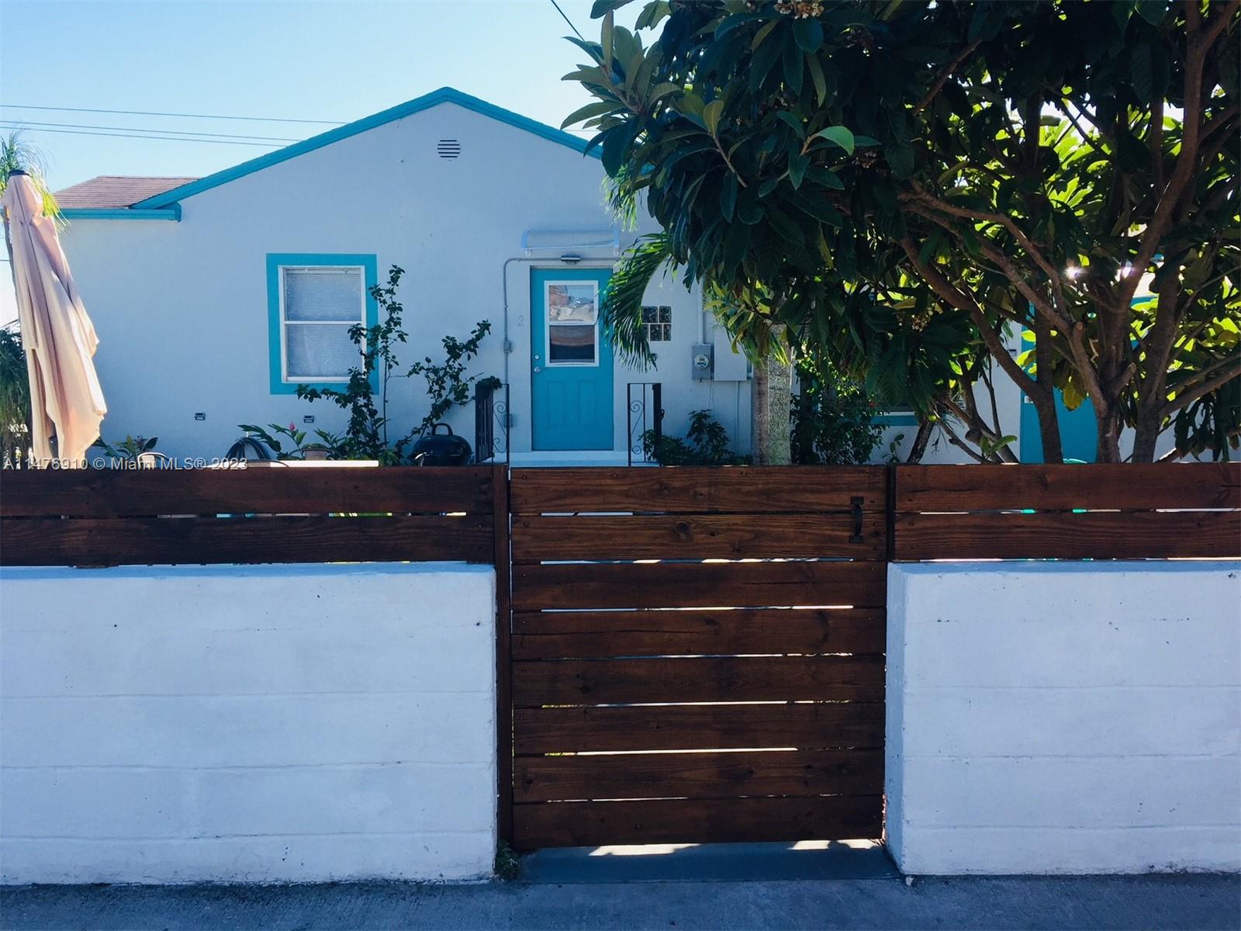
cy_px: 466
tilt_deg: -4.3
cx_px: 620
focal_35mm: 29
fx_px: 1040
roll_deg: +0.4
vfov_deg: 48.2
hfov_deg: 61.7
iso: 32
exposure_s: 1/807
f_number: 2.2
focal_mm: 4.15
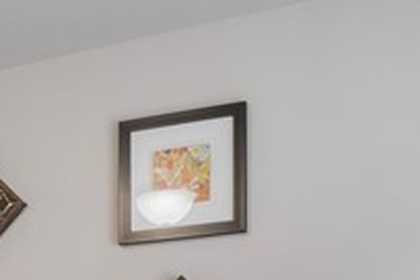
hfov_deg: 22.1
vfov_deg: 14.6
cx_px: -81
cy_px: 462
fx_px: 992
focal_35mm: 85
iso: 400
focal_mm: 16
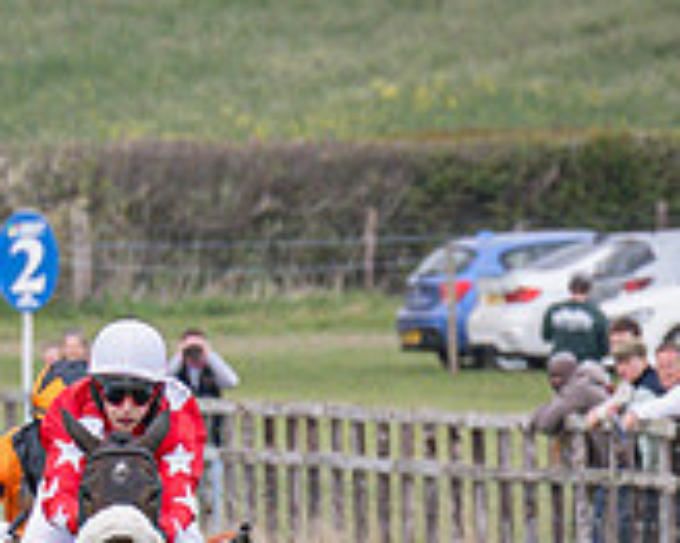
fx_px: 37512
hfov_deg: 1.0
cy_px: 683
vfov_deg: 0.8
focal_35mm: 1865
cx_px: 943
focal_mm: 200
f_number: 5
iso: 400
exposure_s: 1/800
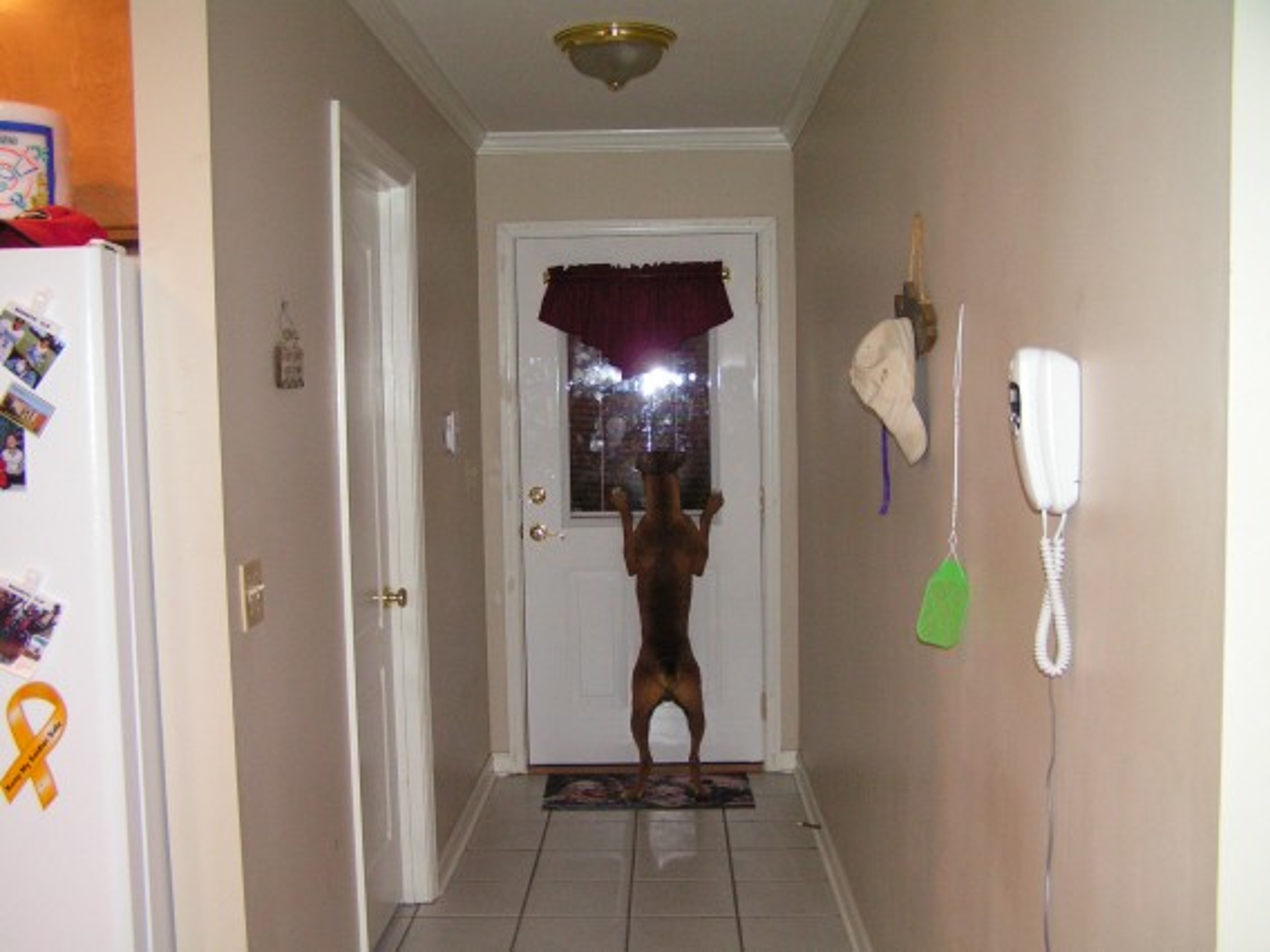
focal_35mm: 38
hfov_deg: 49.0
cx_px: 635
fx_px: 1394
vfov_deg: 37.7
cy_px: 476
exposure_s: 1/40
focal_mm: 6.3
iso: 200
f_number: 2.8
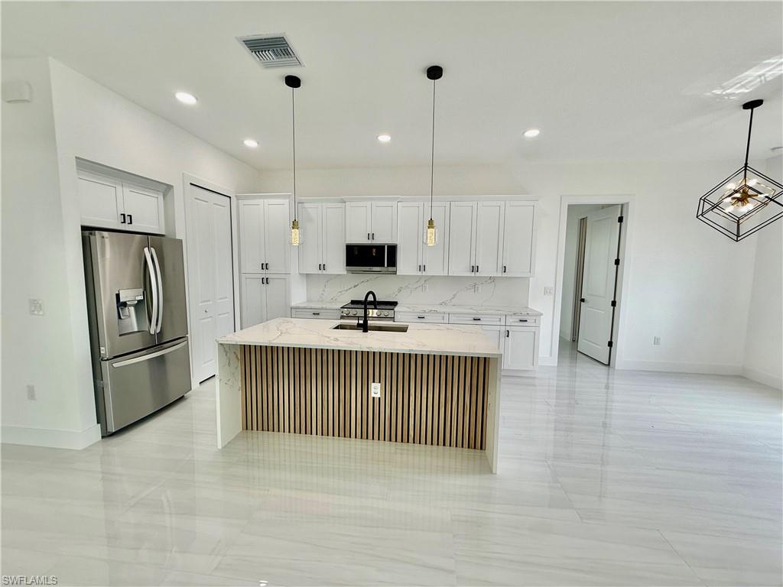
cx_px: 392
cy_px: 294
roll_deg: -1.6
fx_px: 317
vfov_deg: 85.7
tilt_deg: -4.7
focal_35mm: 14
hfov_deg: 102.1
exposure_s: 1/154
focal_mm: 2.22
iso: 50
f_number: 2.2
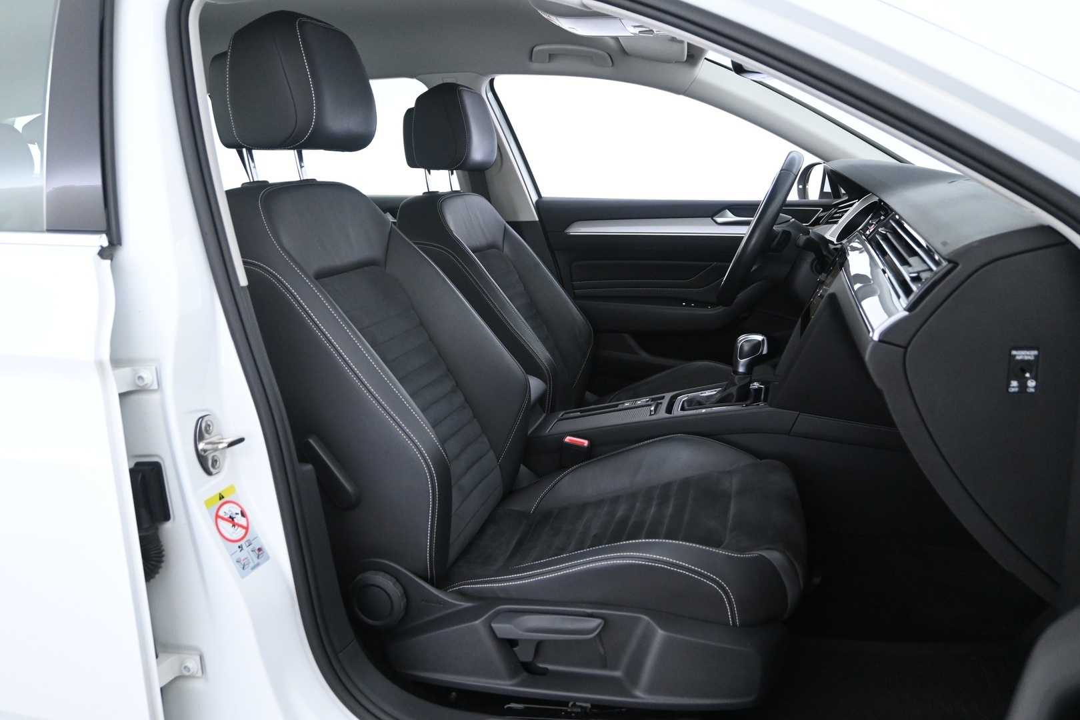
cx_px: 540
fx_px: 877
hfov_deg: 63.2
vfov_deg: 44.6
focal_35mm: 29
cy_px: 360
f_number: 3.8
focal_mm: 19.5
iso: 3200
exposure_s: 1/30
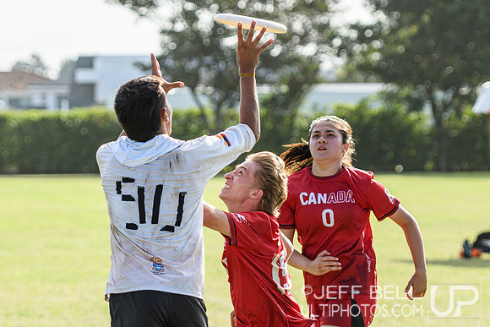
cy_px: 173
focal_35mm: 259
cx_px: 314
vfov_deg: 5.3
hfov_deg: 8.0
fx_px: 3524
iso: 100
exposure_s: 1/1000
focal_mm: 105
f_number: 3.2
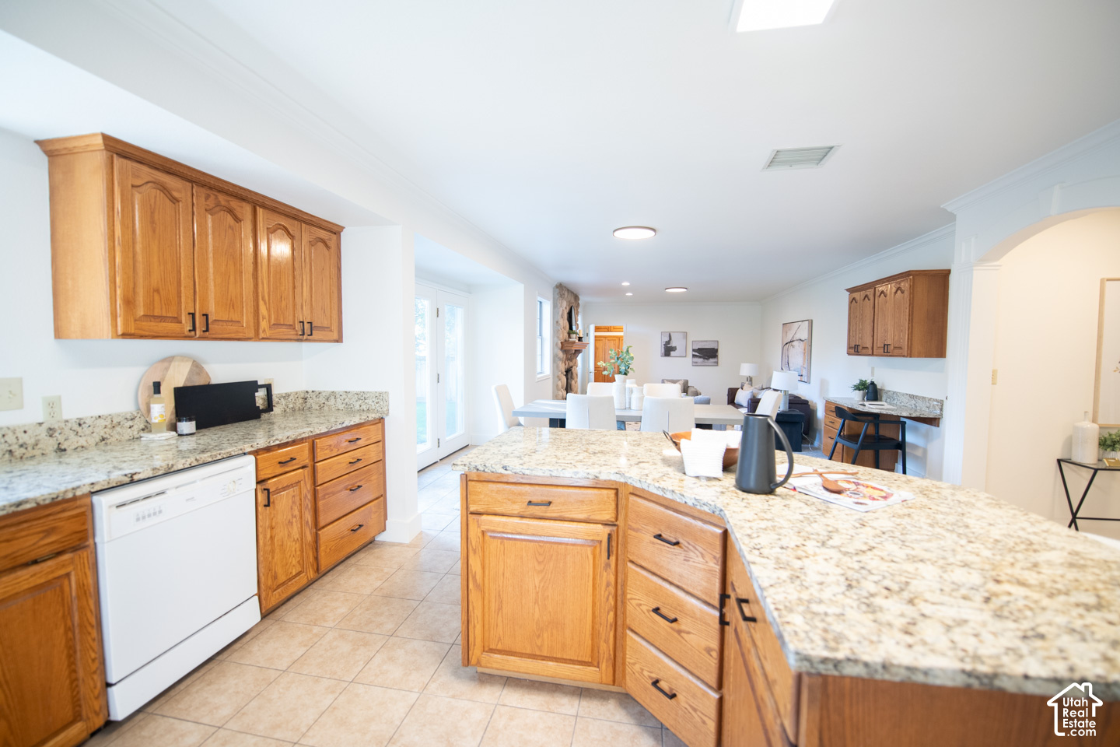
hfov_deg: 100.4
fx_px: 467
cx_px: 560
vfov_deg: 77.3
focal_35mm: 15
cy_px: 374
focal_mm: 15
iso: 800
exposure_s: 1/60
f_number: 2.8
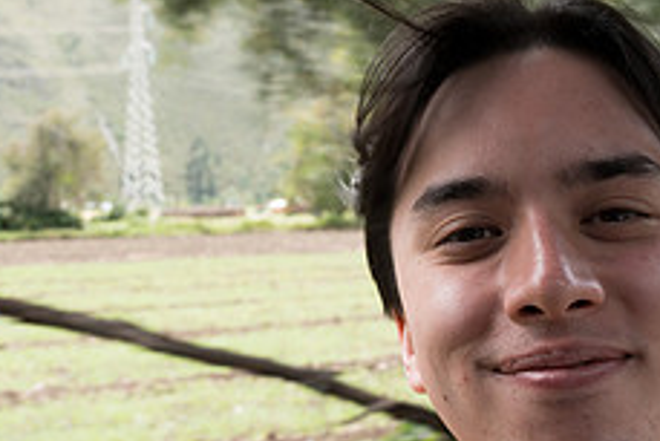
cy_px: 313
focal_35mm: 71
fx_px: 1302
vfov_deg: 19.1
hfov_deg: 28.4
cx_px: 331
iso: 250
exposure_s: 1/125
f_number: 8
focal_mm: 28
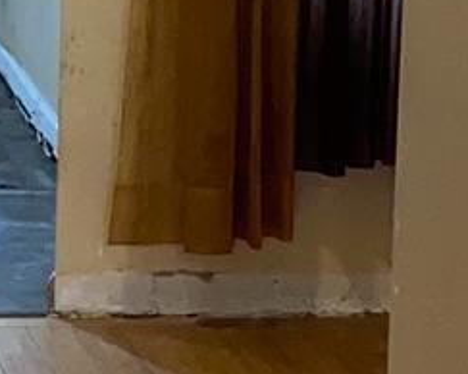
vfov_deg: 7.2
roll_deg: +0.1
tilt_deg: -8.8
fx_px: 2962
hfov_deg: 8.7
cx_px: -391
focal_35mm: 214
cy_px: 98
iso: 100
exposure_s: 1/15
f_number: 1.8
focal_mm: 4.25
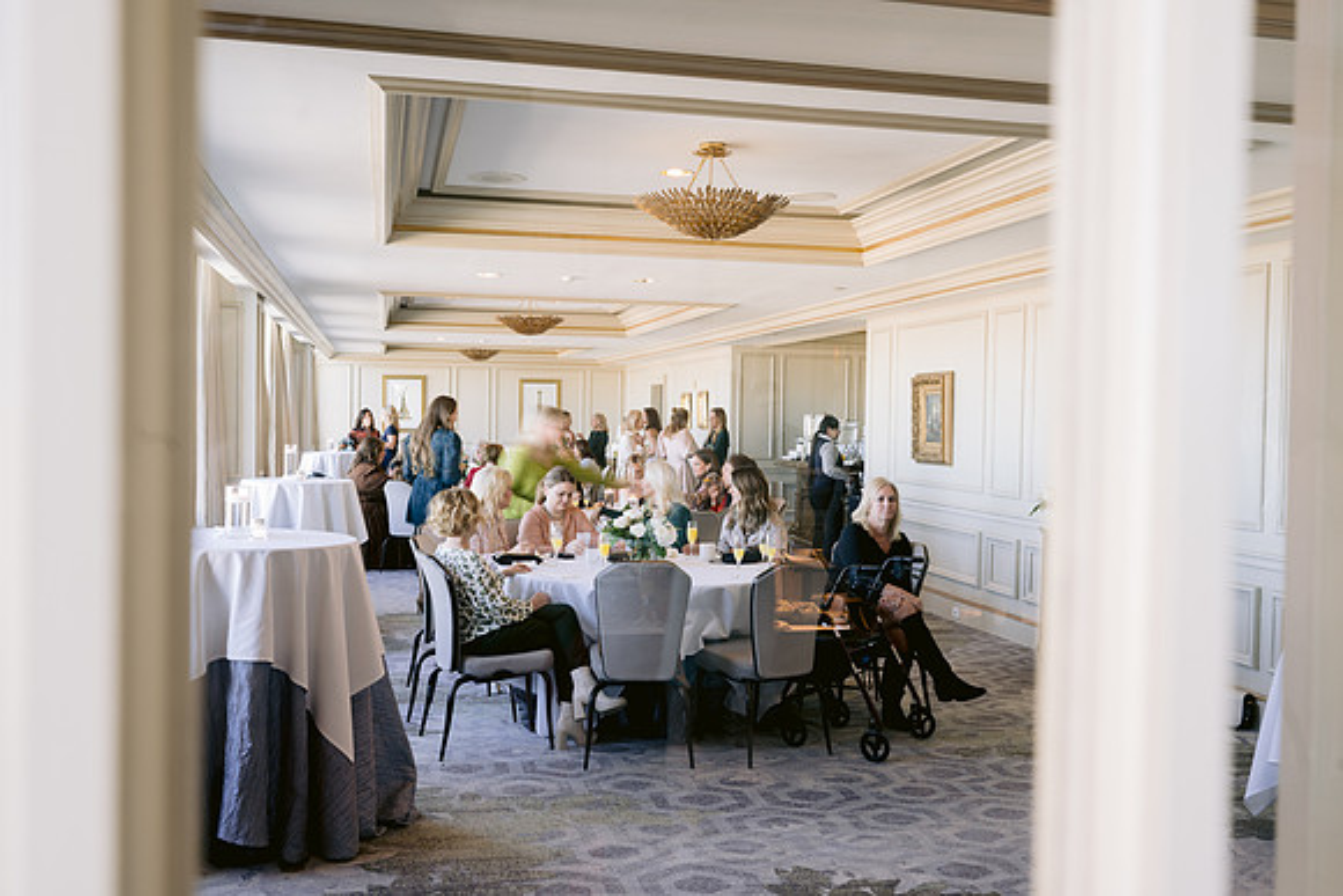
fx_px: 1306
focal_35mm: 35
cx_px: 672
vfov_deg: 37.9
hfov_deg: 54.4
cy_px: 448
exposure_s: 1/10
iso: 250
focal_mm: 35
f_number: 8
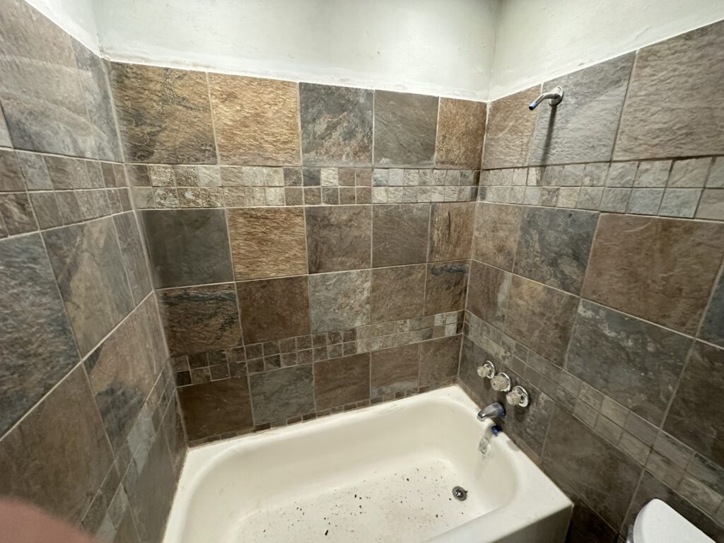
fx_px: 293
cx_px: 362
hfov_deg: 102.1
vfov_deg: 85.7
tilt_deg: -17.4
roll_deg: -1.3
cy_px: 272
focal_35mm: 14
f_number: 2.2
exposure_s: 1/60
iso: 400
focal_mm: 2.22
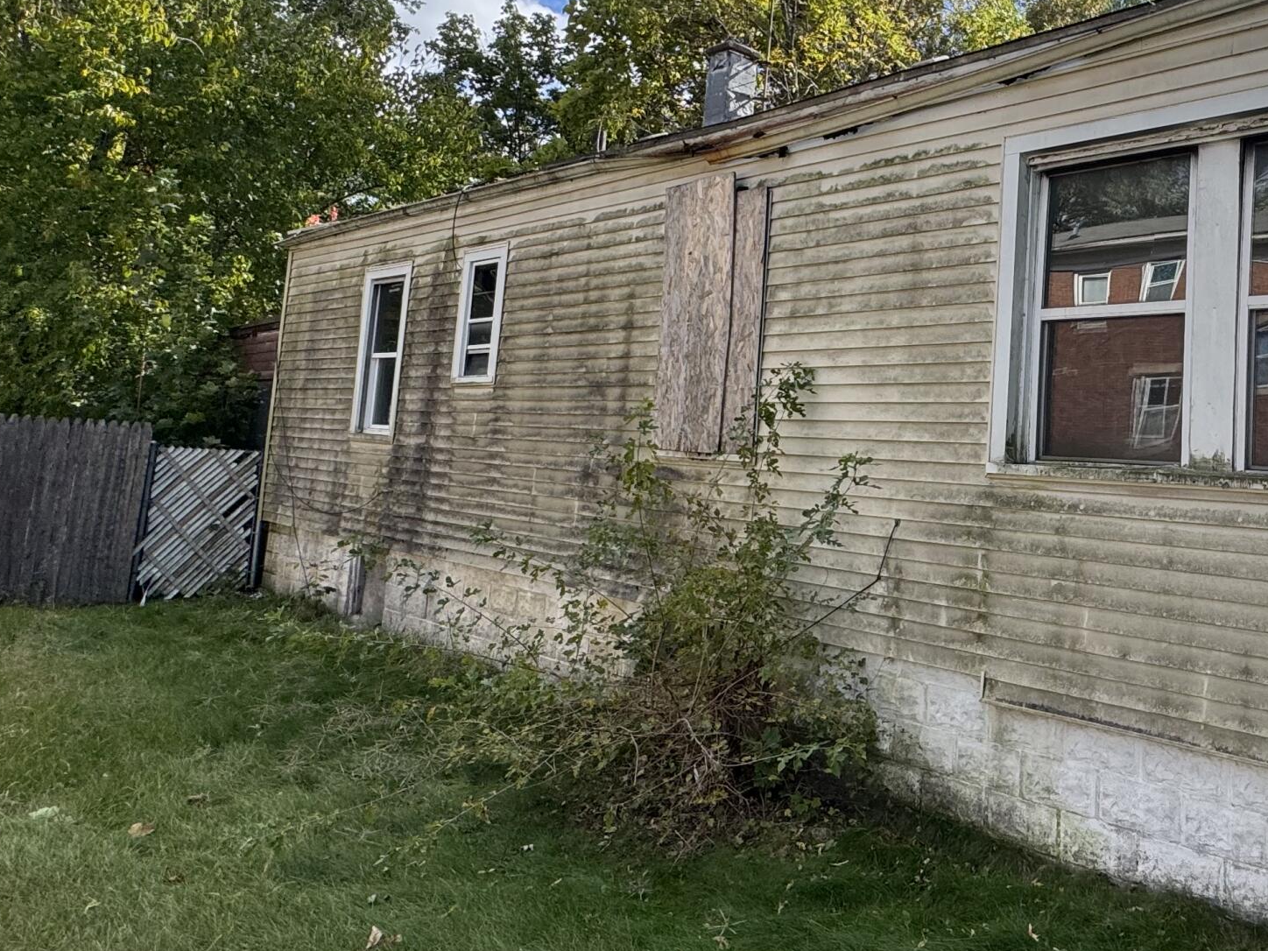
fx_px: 1062
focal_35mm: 29
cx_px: 1006
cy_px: 350
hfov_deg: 57.3
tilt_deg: +8.6
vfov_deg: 47.7
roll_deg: -3.5
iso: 40
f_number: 2.2
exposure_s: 1/707
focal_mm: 2.22
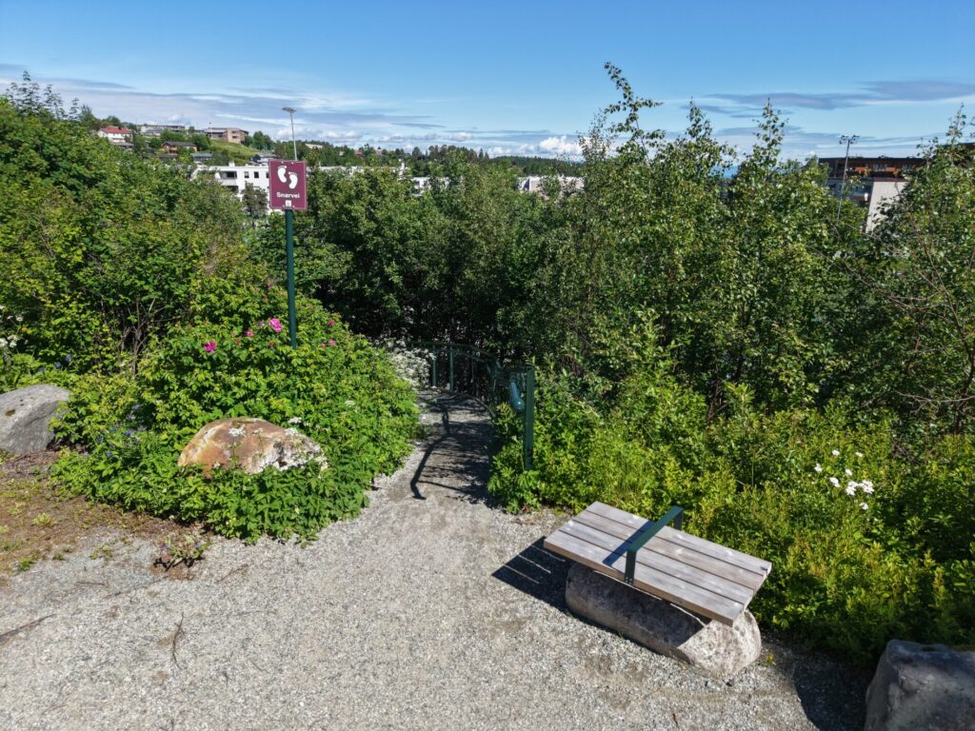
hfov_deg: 71.6
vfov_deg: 56.8
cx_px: 488
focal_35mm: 24
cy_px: 366
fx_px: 676
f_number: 1.8
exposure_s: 1/3200
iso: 130
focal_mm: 8.67
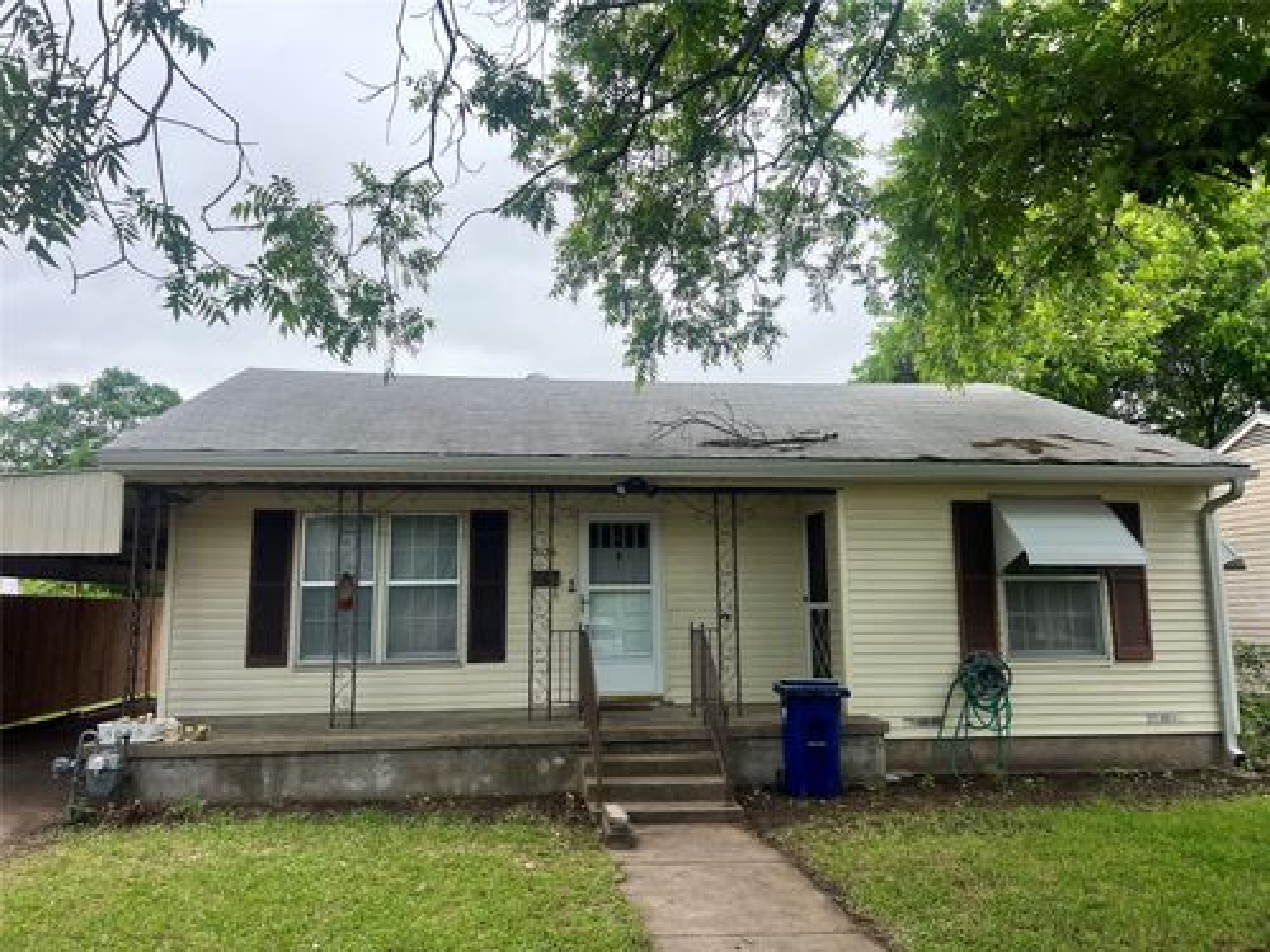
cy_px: 476
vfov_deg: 53.1
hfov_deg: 67.3
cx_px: 635
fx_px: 954
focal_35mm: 26
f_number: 1.5
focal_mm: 5.7
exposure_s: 1/2513
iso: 50
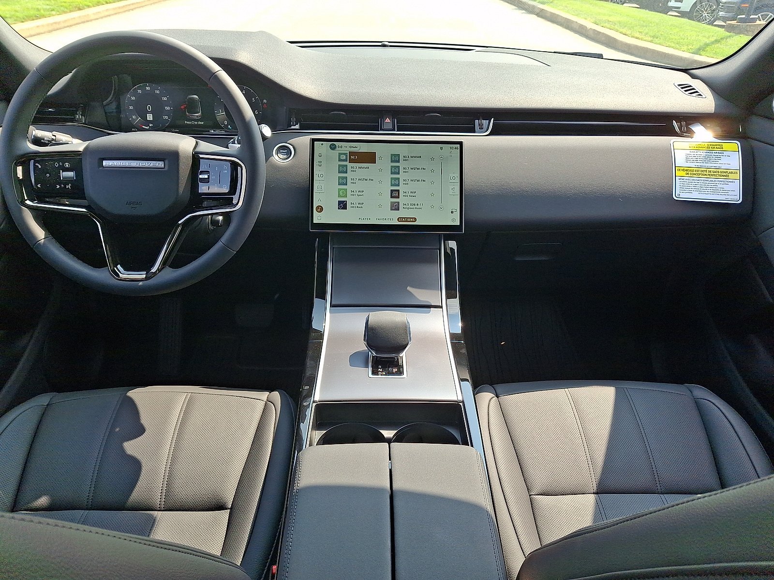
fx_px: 559
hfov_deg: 69.4
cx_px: 387
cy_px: 290
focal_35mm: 25
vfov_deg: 54.9
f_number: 1.8
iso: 25
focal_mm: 4.69
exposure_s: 1/306
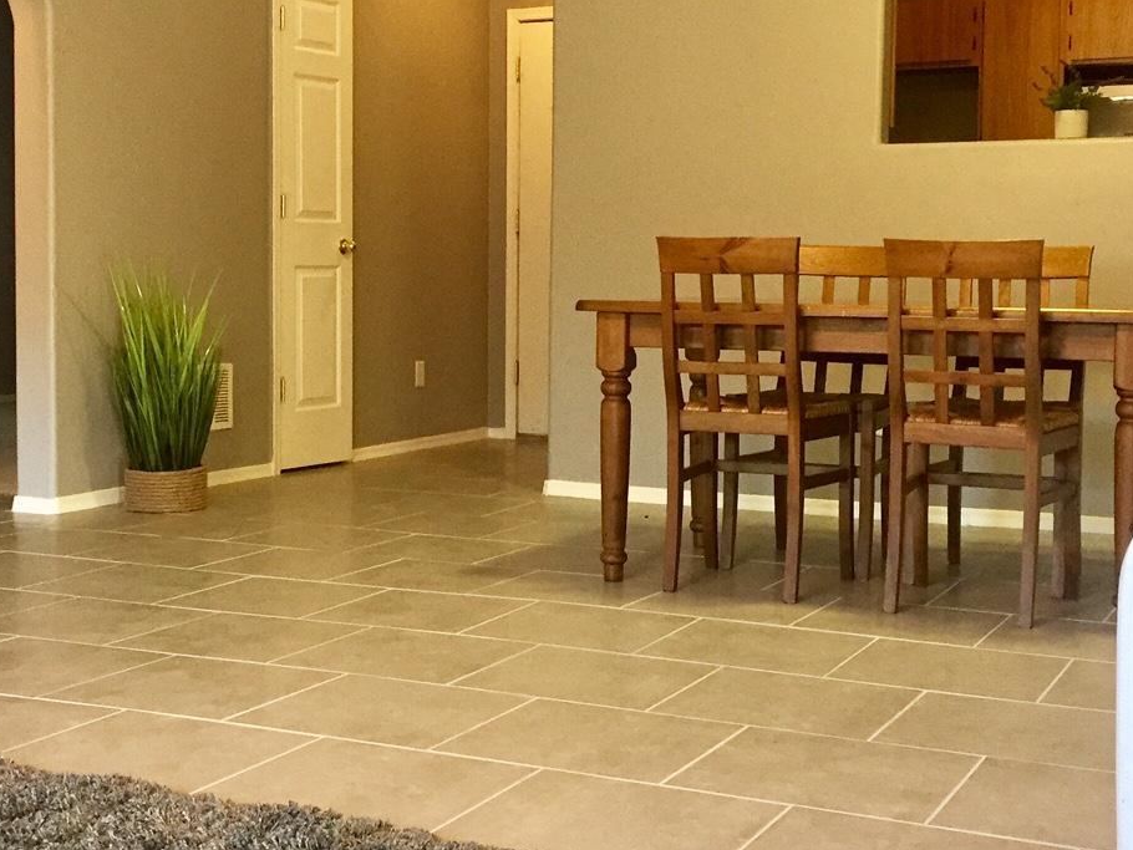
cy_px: 380
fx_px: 1702
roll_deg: -1.0
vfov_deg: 28.0
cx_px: 580
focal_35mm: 52
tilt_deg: -3.7
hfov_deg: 36.8
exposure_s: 1/30
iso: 160
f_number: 2.2
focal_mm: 4.15
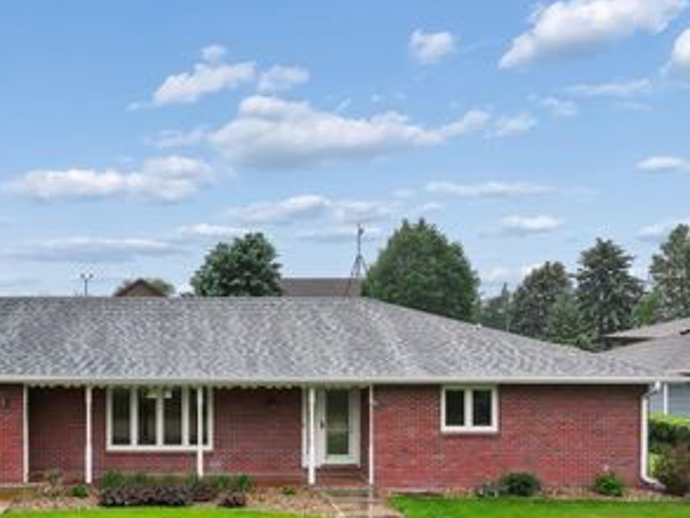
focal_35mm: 41
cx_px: 167
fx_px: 818
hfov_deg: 44.2
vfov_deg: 34.3
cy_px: 401
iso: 400
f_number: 5.6
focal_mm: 12.3
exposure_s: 1/10
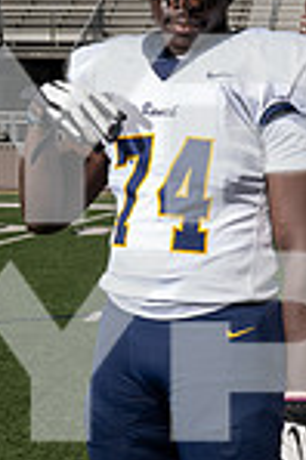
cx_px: 136
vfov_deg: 18.6
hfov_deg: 12.5
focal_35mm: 109
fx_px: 1393
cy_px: 349
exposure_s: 1/250
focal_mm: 36
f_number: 11
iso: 100
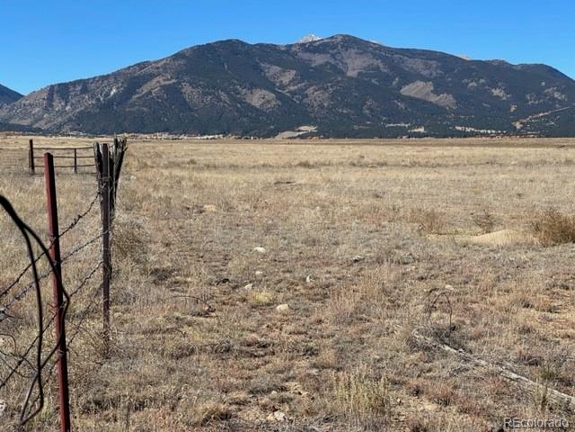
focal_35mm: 64
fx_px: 1063
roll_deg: -0.3
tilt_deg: -2.4
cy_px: 216
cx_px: 288
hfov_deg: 30.3
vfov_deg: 22.9
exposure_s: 1/1054
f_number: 2.2
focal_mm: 7.5
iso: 20
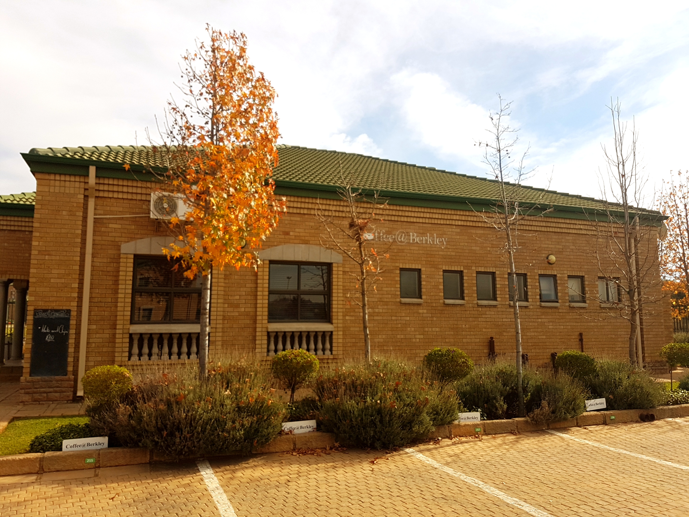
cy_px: 258
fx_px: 518
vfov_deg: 53.1
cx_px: 344
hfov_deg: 67.3
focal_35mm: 26
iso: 40
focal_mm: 4.2
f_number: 1.7
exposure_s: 1/1924
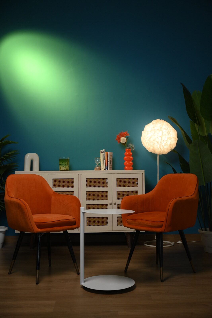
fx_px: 389
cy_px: 159
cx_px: 106
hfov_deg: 30.5
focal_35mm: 44
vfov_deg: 44.5
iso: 640
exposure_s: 1/250
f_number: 3.2
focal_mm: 44
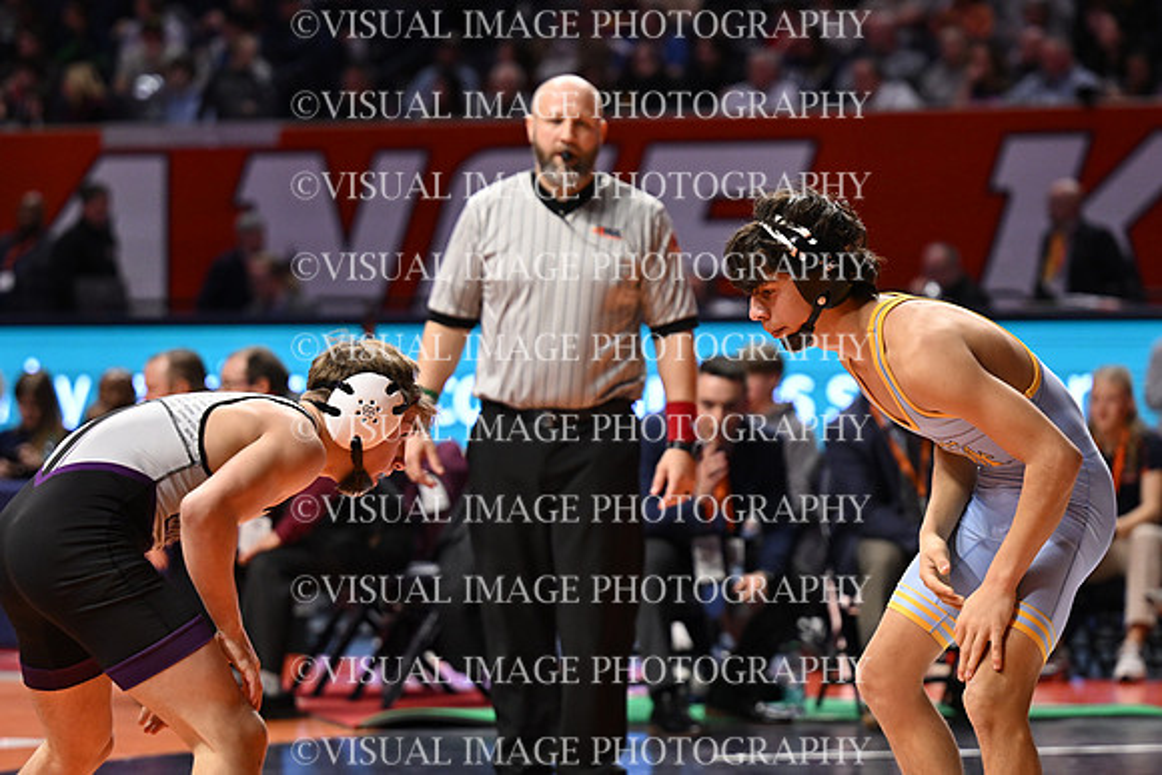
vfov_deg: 8.3
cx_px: 581
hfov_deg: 12.4
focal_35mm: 165
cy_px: 388
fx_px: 5327
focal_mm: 110
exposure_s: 1/1000
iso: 1800
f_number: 2.8
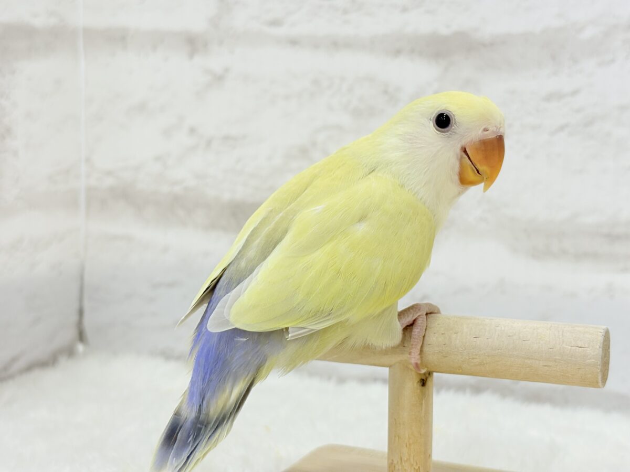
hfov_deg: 36.8
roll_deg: -0.3
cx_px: 315
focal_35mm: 52
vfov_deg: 28.0
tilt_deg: -7.0
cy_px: 236
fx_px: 946
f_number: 1.6
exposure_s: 1/100
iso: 64
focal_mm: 5.96
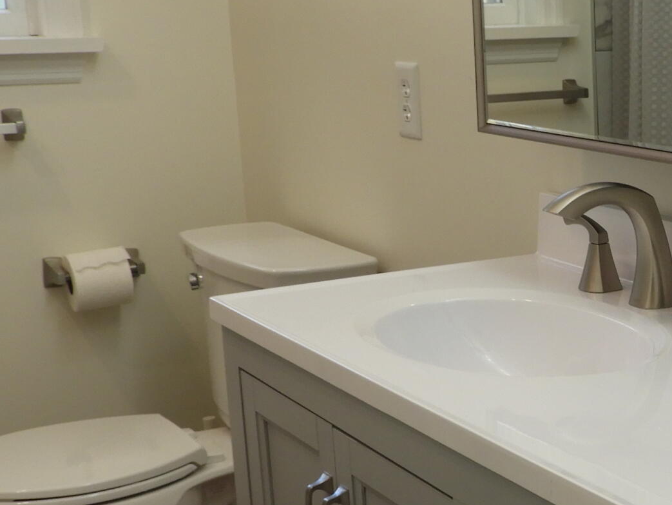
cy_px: 336
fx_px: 1340
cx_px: 709
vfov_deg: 21.2
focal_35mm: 69
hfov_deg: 26.3
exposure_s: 1/50
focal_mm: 4.3
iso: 100
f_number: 3.3
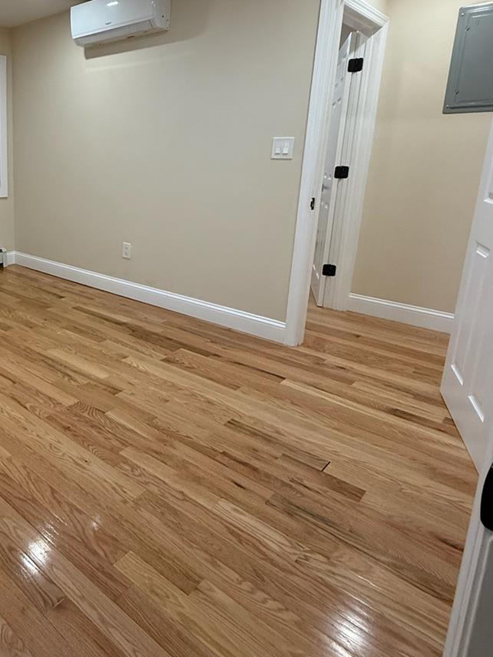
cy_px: 257
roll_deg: -0.2
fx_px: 475
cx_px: 62
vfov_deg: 68.6
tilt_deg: -11.8
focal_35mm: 25
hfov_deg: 49.7
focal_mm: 2.22
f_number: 2.2
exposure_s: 1/120
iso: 320
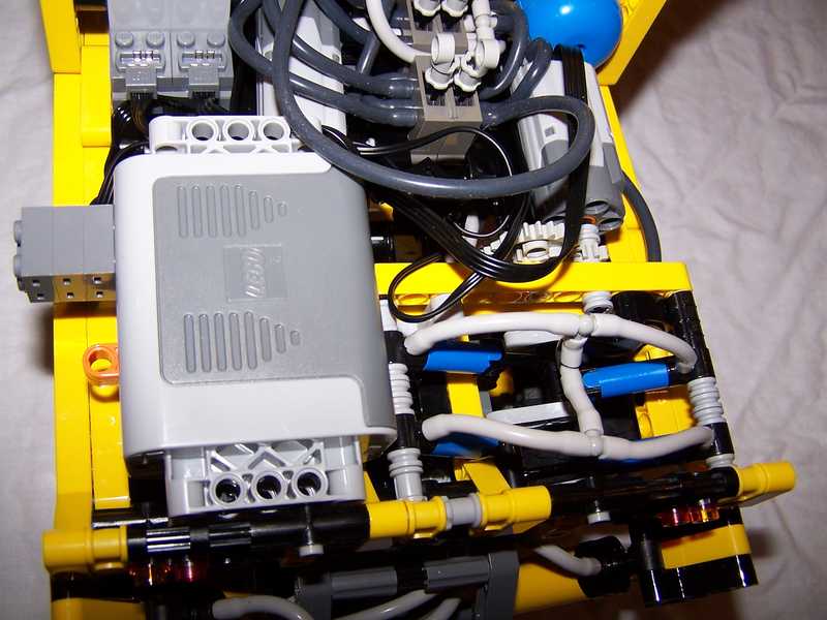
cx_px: 414
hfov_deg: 49.0
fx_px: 908
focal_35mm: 38
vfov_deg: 37.7
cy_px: 310
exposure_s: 1/60
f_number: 2.8
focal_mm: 6.3
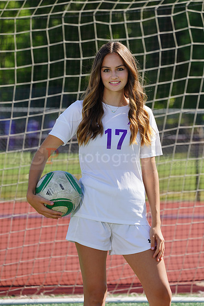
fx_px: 2910
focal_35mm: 342
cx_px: 102
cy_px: 153
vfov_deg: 6.0
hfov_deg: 4.0
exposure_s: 1/250
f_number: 11
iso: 200
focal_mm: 342
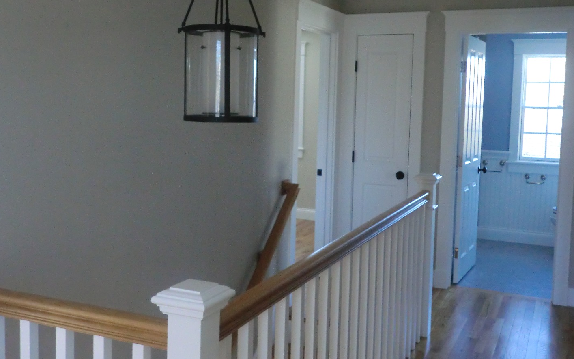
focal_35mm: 41
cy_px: 153
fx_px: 641
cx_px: 283
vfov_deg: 31.2
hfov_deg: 48.2
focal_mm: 6.9
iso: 500
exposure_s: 1/60
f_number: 3.9
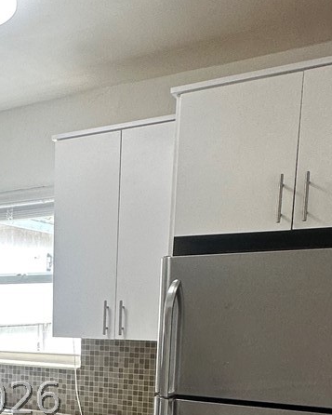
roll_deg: -1.1
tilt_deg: -8.9
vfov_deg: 35.1
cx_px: 6
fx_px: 602
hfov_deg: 29.0
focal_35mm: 49
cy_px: 398
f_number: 2.2
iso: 80
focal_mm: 2.22
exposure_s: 1/120
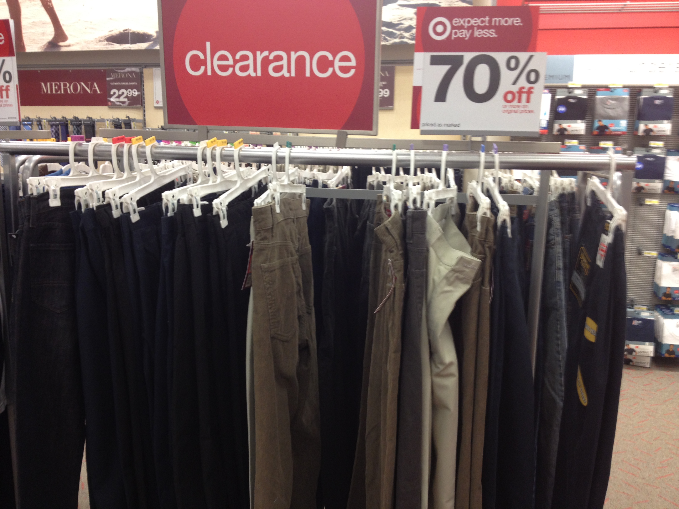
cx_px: 340
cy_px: 254
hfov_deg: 52.6
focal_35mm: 35
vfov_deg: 40.7
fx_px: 687
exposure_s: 1/20
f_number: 2.4
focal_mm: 4.28
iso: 100
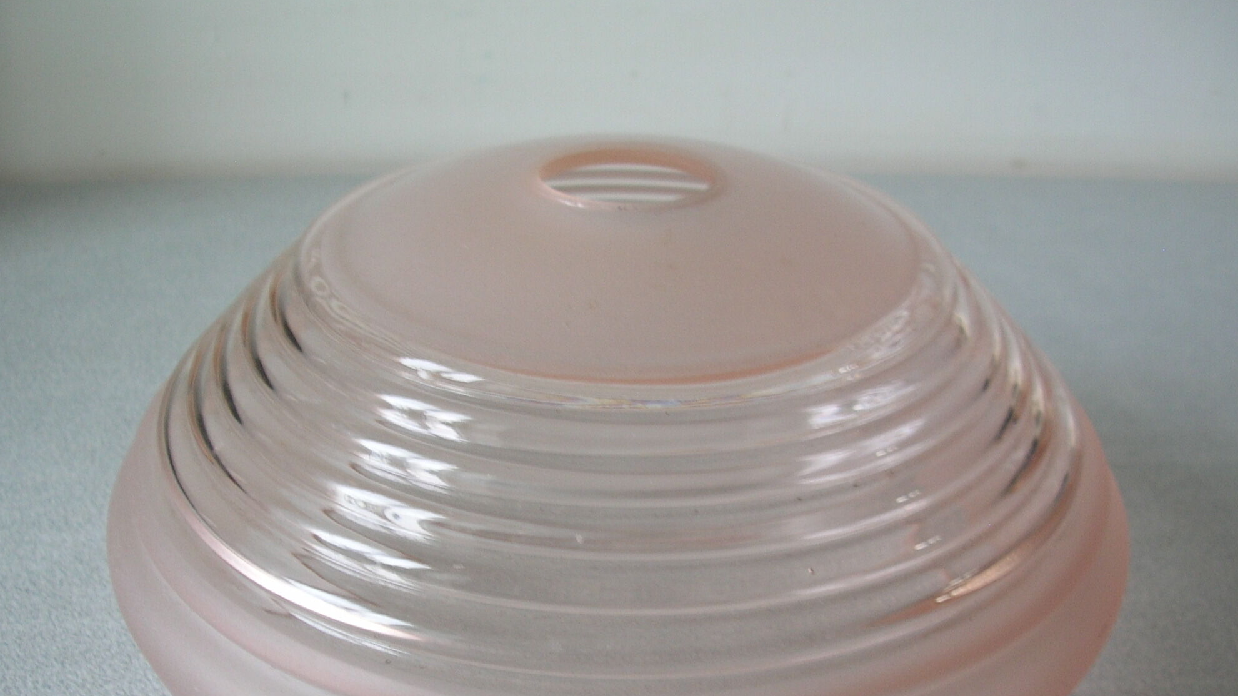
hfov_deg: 46.4
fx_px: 1444
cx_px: 610
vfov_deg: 26.8
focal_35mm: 44
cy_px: 517
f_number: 2.8
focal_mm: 5.8
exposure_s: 1/13.6
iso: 50
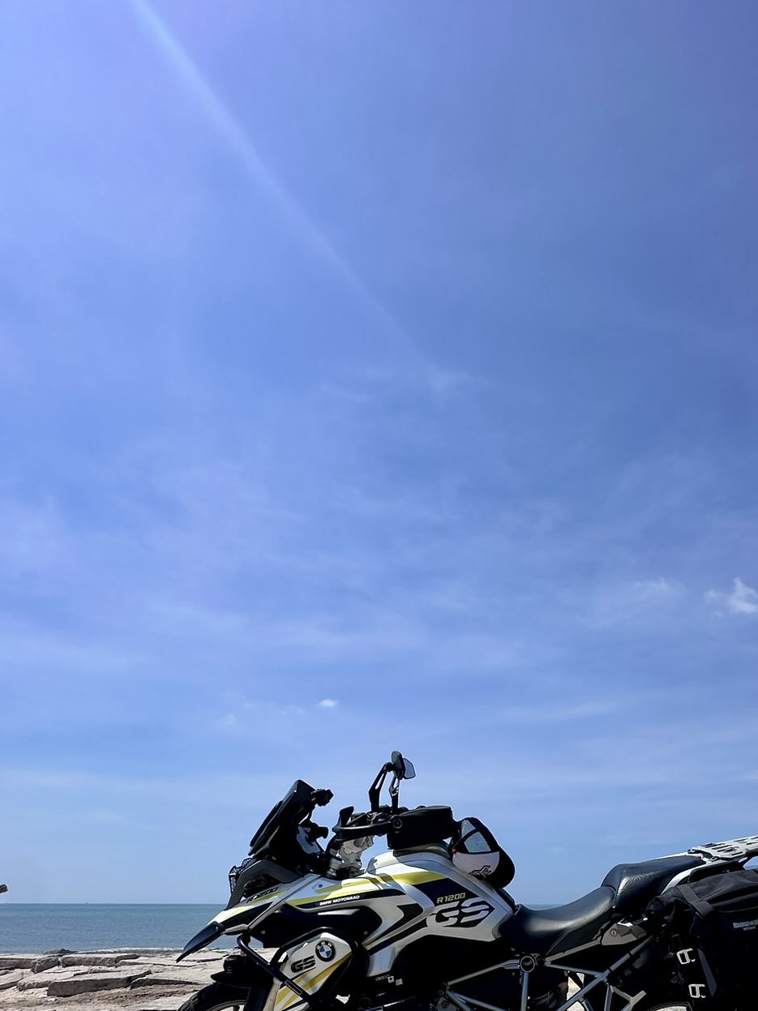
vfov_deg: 68.7
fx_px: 672
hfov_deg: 57.8
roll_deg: -0.9
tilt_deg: +12.7
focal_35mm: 23
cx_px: 492
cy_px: 769
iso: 50
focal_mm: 2.22
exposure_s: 1/3040
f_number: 2.2
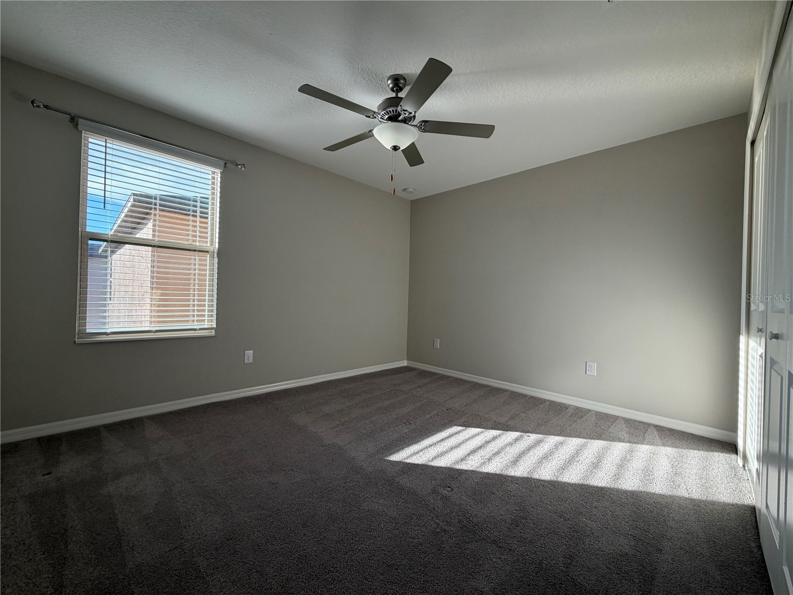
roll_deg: -2.5
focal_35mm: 14
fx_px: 321
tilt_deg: -1.2
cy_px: 298
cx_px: 396
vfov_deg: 85.7
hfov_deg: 102.1
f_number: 2.2
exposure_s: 1/174
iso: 50
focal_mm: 2.22
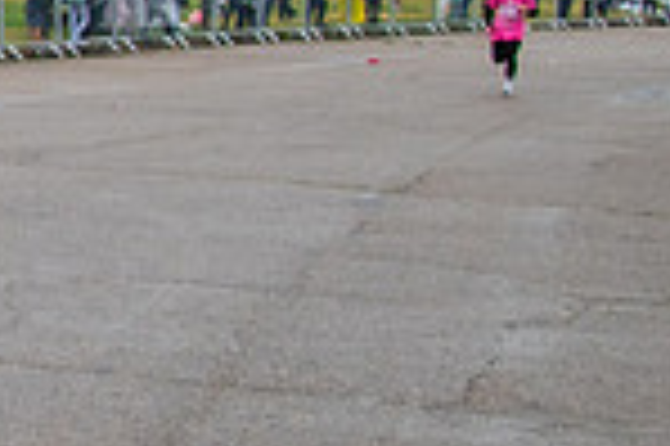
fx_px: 2398
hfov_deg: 13.3
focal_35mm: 129
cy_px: 92
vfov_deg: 10.6
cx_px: -753
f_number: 4
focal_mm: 24
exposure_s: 1/2500
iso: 1600
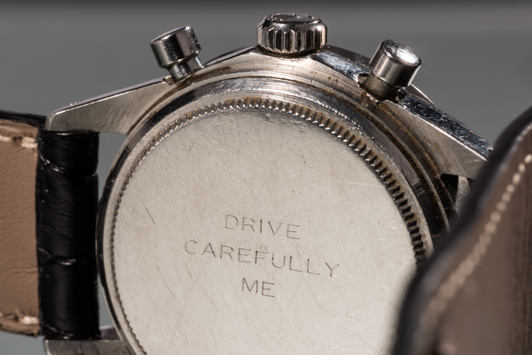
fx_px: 1552
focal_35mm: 105
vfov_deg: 13.1
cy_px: 178
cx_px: 266
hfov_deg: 19.4
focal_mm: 105
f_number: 32
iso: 100
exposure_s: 1/125
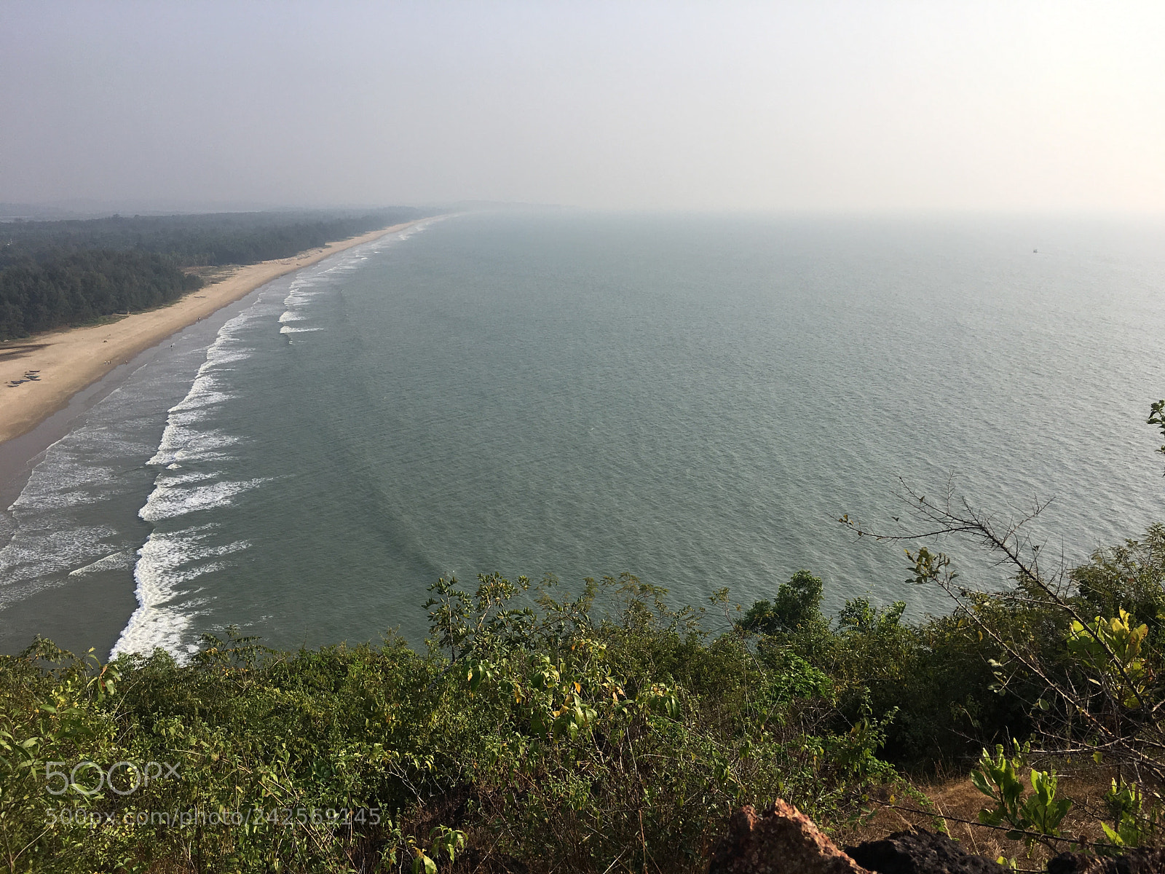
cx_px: 582
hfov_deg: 61.7
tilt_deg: -13.7
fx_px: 976
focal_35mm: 29
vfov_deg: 48.2
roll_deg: -2.0
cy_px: 437
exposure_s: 1/1538
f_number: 2.2
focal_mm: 4.15
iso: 25
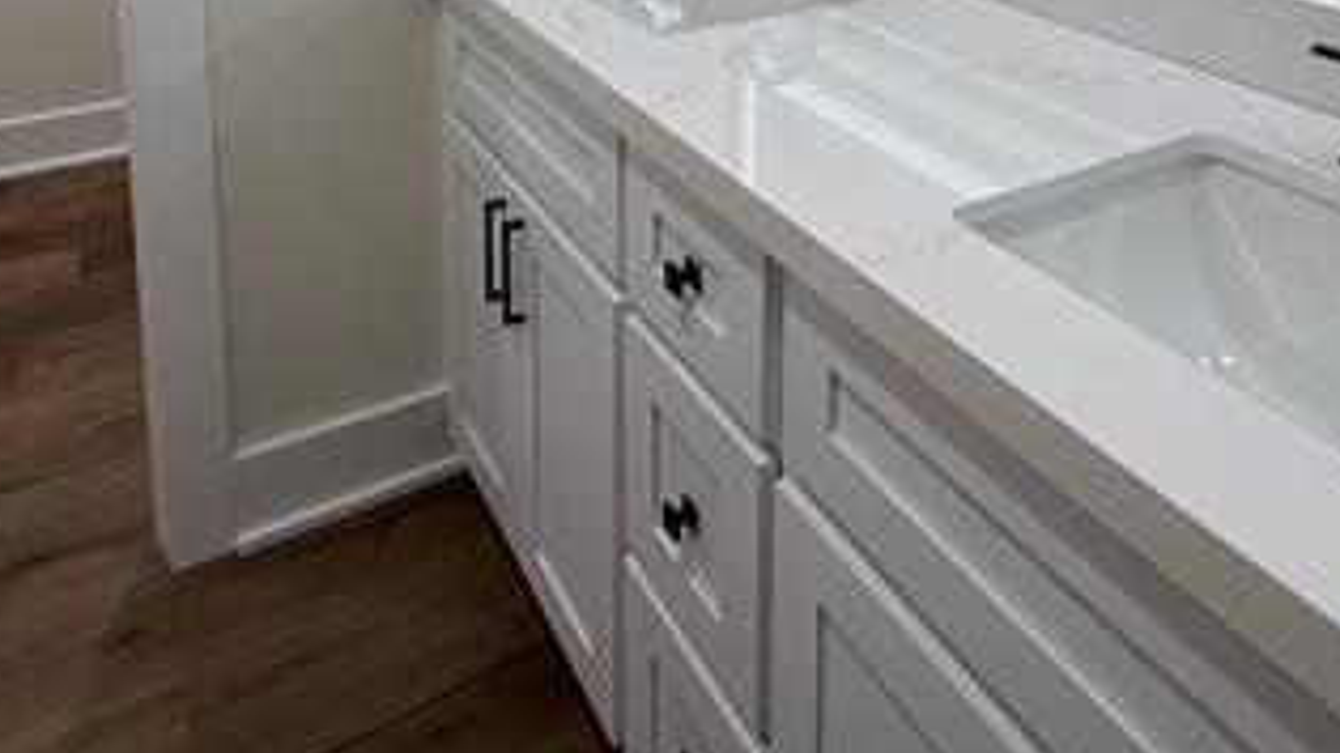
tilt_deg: -7.1
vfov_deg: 30.8
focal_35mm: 31
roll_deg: +1.1
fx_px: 1101
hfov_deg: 62.6
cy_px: -187
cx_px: 681
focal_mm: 2.22
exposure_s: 1/120
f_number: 2.2
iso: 125
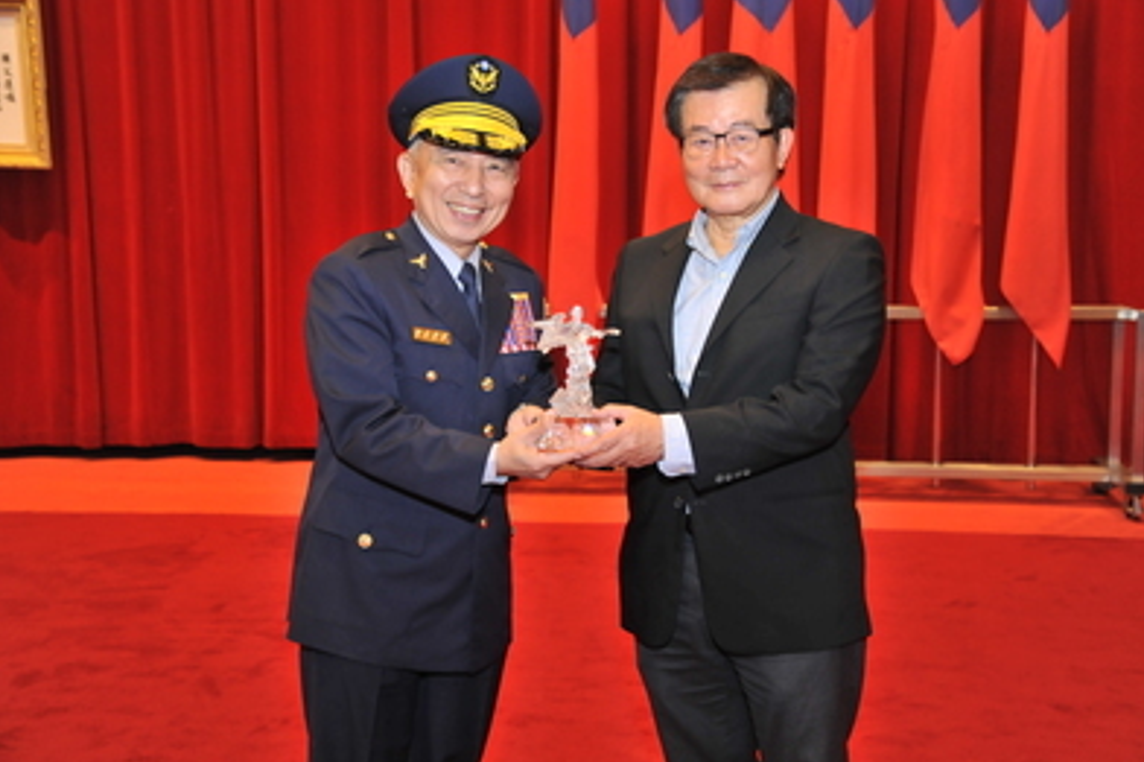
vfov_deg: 26.5
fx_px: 1620
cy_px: 380
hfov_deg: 38.9
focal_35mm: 51
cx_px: 581
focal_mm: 50
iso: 2000
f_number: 5.6
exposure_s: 1/160
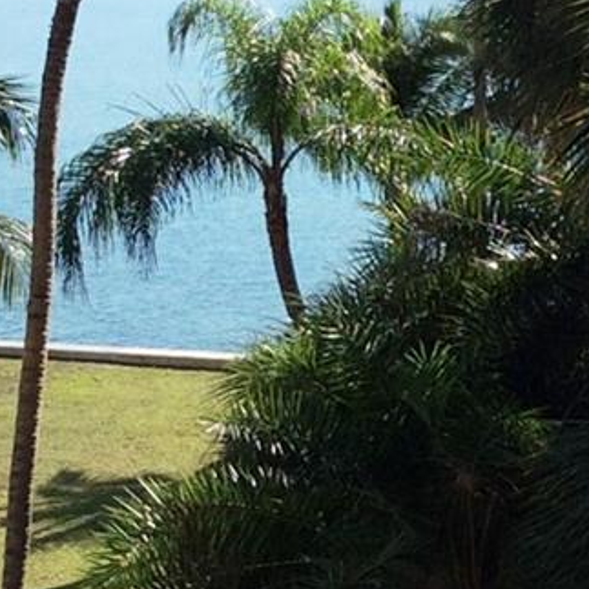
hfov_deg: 12.4
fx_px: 2695
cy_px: 284
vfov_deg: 12.5
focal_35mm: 140
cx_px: 474
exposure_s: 1/1144
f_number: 2.4
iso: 32
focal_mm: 3.3
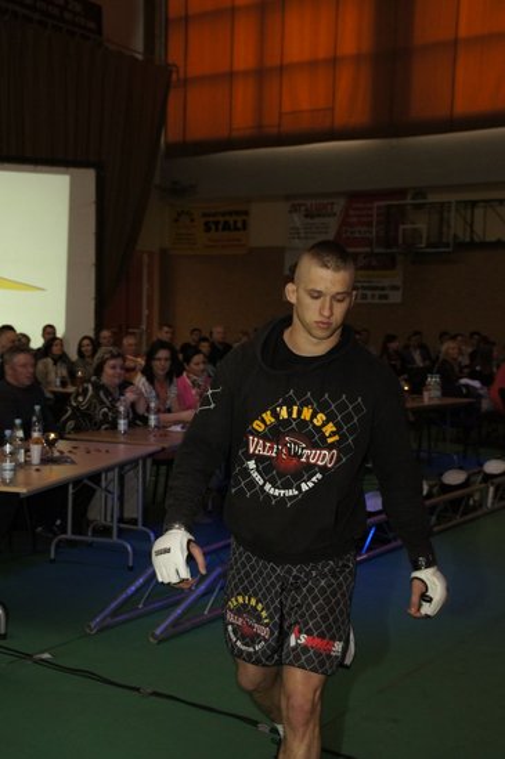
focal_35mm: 45
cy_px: 380
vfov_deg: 43.6
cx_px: 252
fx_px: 949
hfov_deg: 29.8
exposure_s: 1/60
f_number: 5.6
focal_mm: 30
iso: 1600
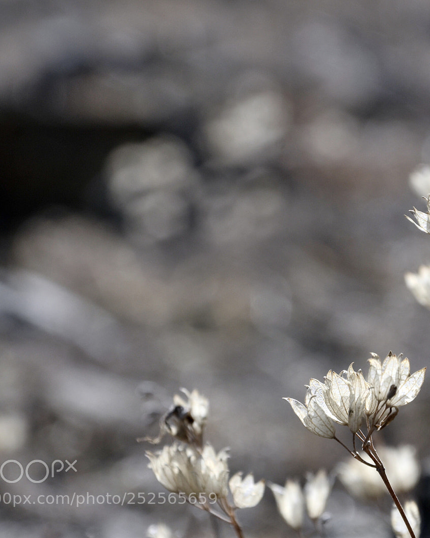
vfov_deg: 8.6
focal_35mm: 224
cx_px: 358
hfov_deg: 6.9
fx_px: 3559
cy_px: 268
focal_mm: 105
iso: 200
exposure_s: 1/1000
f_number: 9.5
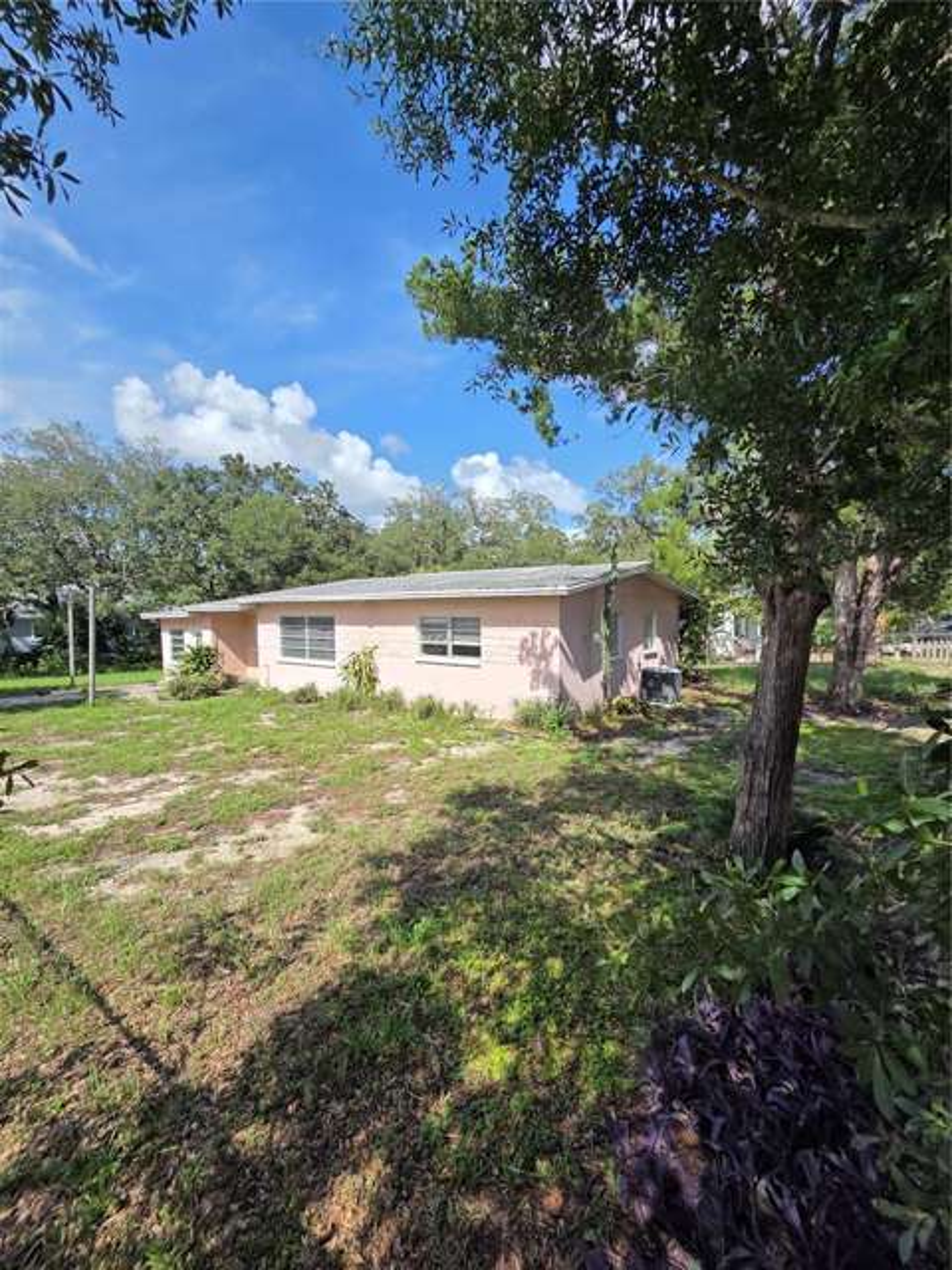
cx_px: 476
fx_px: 477
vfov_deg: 106.2
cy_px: 635
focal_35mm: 13
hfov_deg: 89.9
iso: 50
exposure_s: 1/1584
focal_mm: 2.2
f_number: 2.2
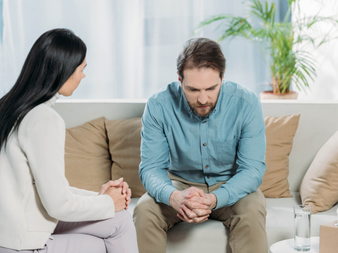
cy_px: 126
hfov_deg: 14.5
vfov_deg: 10.9
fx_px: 1328
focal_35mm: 136
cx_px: 179
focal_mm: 125
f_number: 4
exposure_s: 1/160
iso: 125
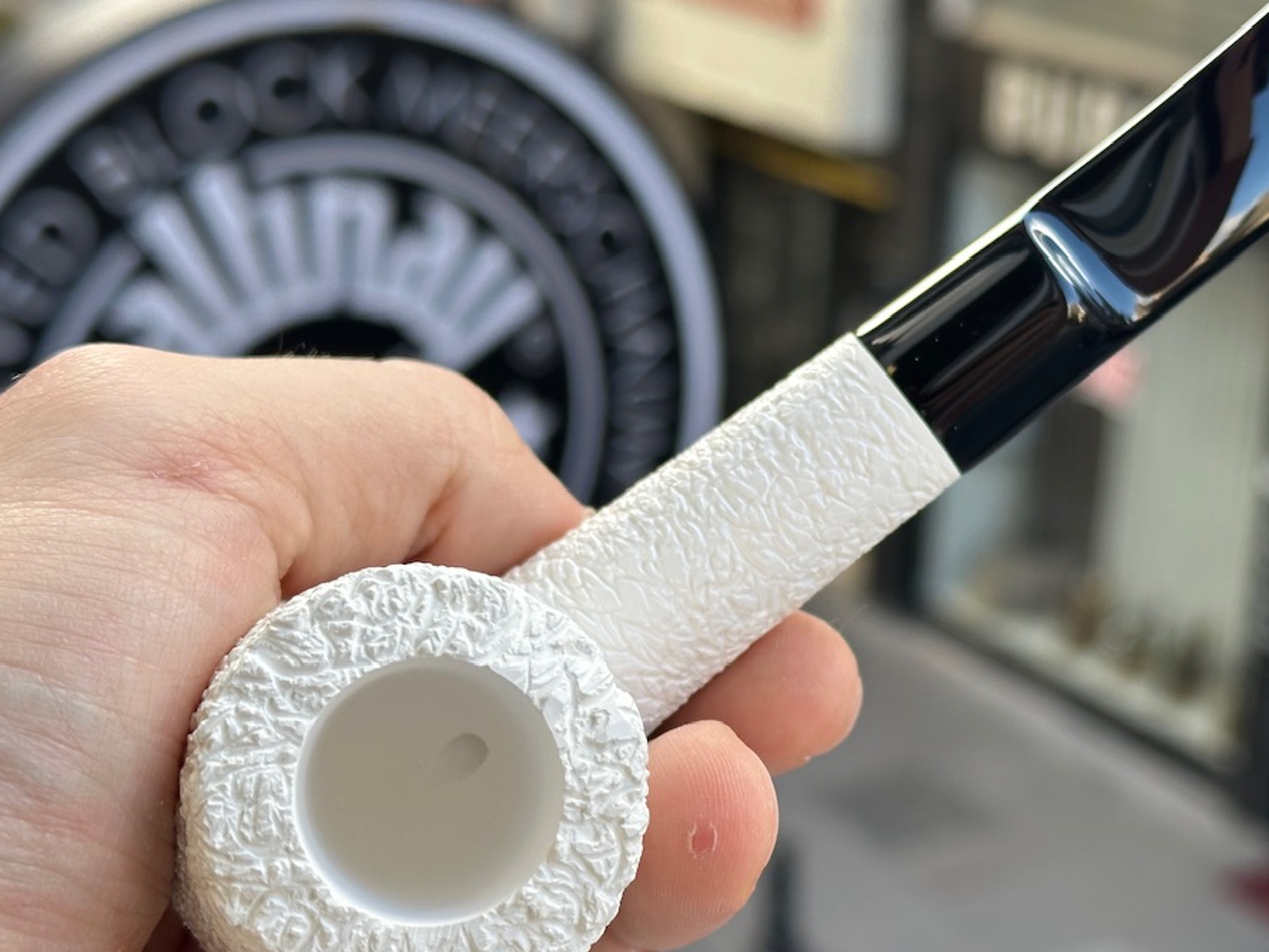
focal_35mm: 69
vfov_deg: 21.3
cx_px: 804
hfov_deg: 28.0
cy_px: 543
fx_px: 2530
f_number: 1.78
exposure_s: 1/307
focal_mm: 6.86
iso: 64
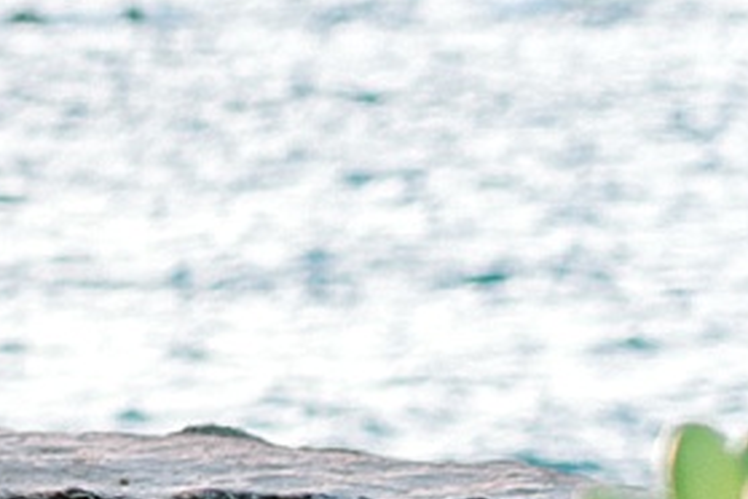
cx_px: -1362
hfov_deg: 5.3
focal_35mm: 374
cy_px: -546
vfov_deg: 3.6
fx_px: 7770
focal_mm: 58
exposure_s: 1/800
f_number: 2.2
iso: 200
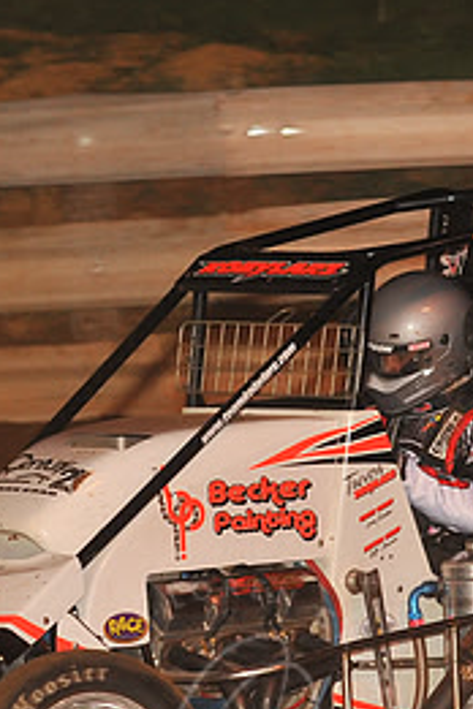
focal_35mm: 300
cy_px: 490
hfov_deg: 4.6
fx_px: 5912
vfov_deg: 6.9
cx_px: 231
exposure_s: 1/320
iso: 1000
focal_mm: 135
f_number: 6.3
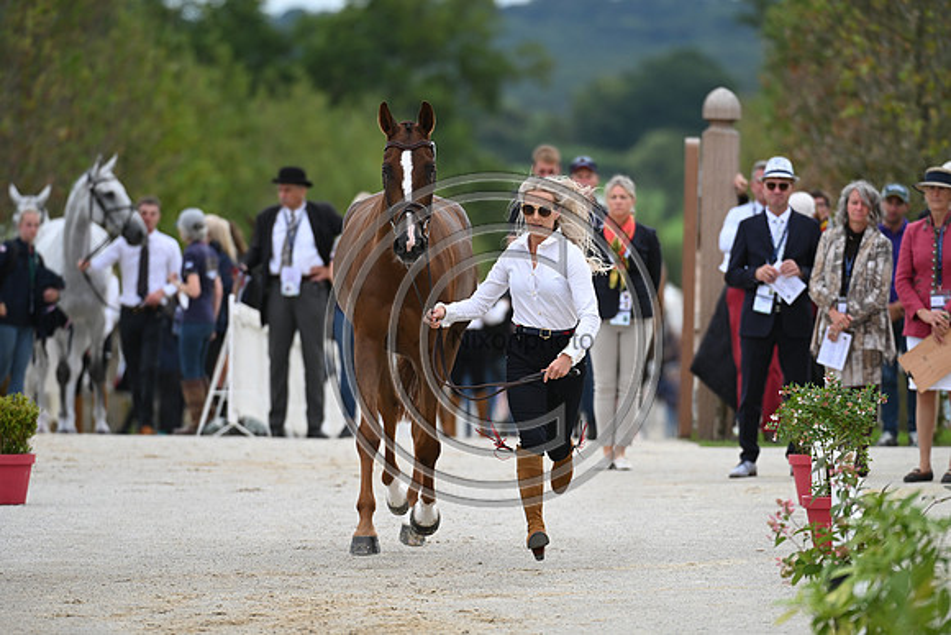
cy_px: 318
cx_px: 476
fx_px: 10569
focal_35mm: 400
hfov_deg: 5.2
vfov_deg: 3.4
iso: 500
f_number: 5.6
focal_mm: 400
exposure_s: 1/1600
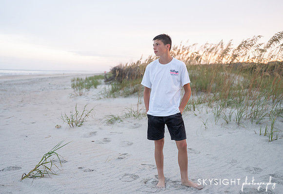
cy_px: 94
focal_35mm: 38
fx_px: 299
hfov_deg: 50.6
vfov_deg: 36.0
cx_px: 133
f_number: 2.8
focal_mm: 36
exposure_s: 1/60
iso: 2000
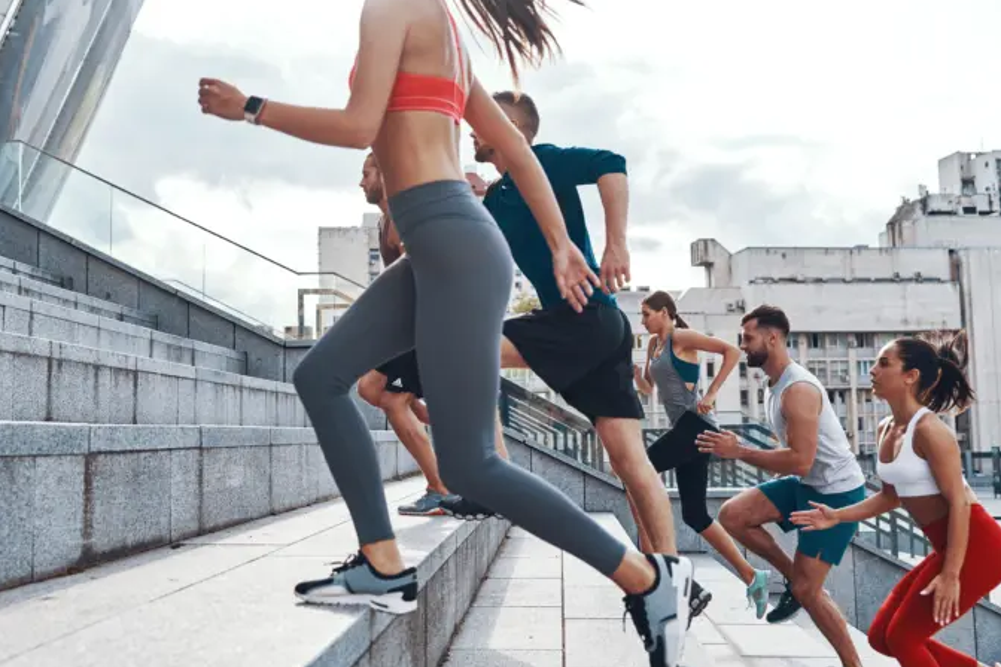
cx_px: 447
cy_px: 322
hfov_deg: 48.4
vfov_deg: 33.4
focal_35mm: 40
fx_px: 1112
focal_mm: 35
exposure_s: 1/1000
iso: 200
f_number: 3.5
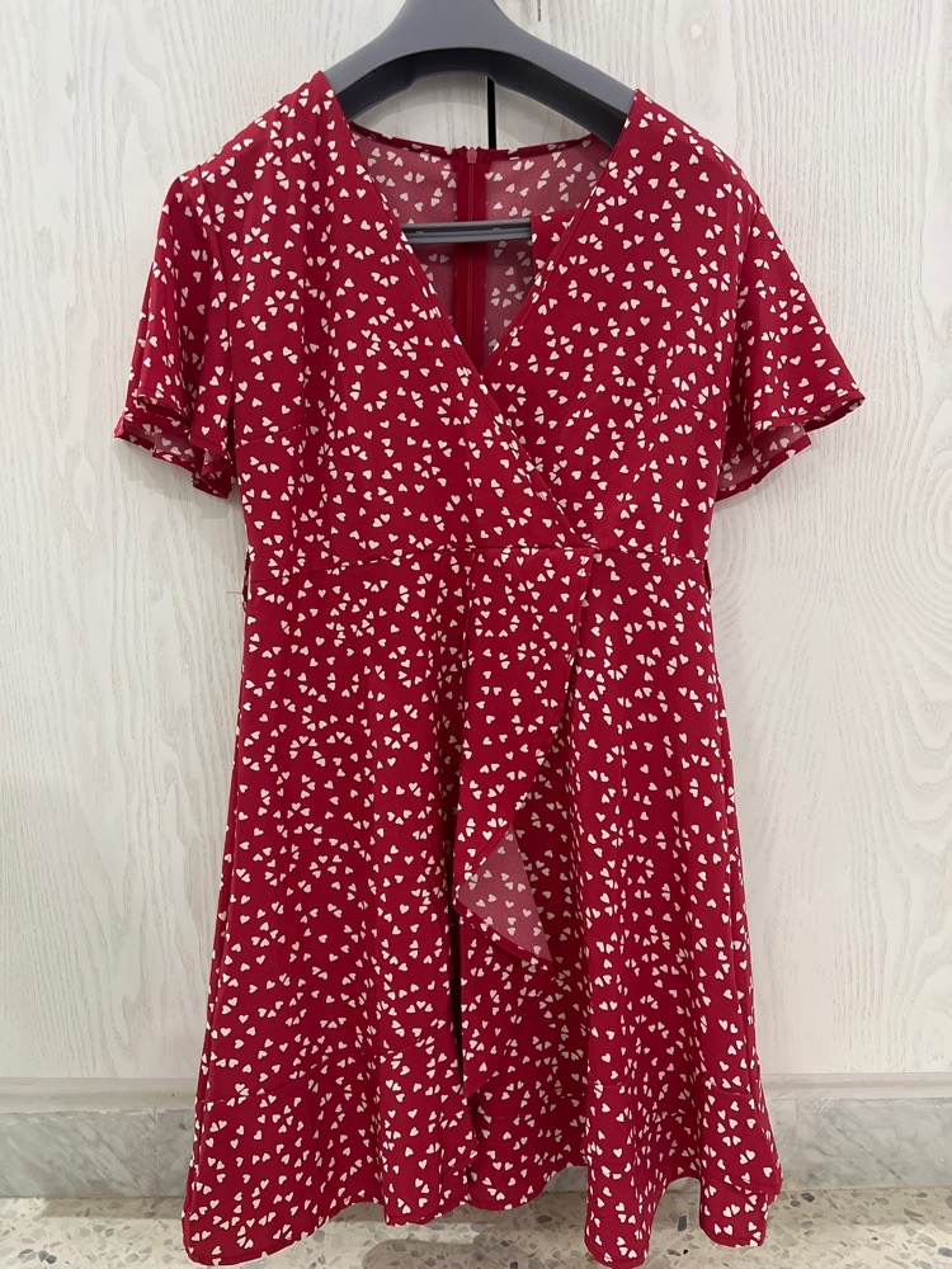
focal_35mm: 26
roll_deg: +2.0
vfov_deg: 67.3
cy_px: 634
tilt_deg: -5.8
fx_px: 953
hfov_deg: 53.1
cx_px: 476
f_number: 1.5
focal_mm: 5.7
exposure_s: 1/41
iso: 500
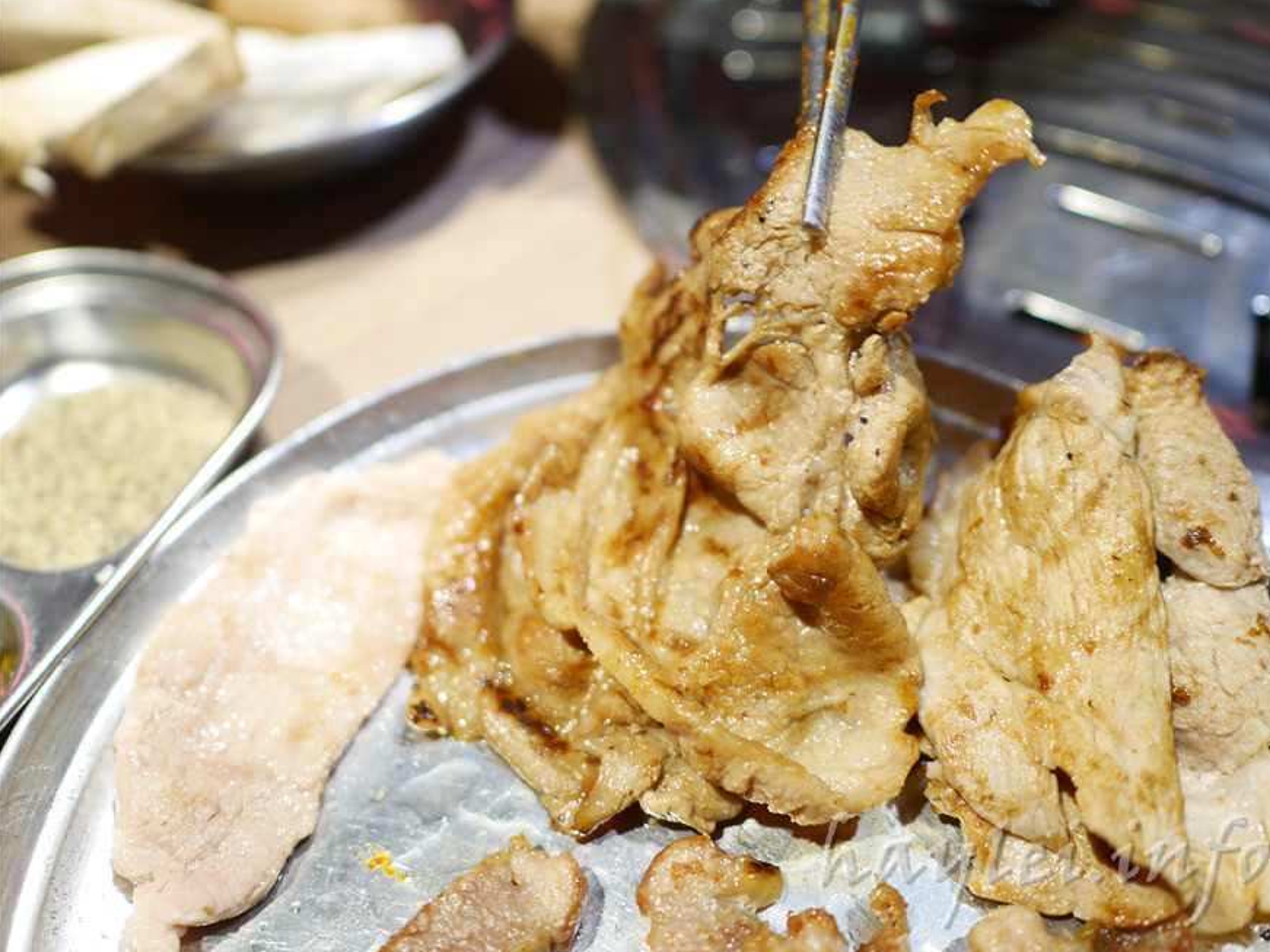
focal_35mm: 31
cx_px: 653
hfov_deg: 58.3
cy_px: 464
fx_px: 1137
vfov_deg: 45.4
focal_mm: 15
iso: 200
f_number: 1.7
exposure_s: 1/100
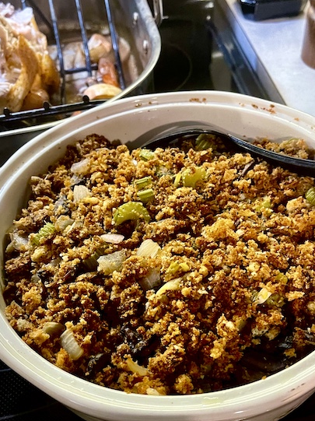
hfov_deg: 38.6
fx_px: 449
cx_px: 159
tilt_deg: -49.4
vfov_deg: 49.8
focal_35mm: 37
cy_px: 255
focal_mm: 5.1
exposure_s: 1/60
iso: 500
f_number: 1.6
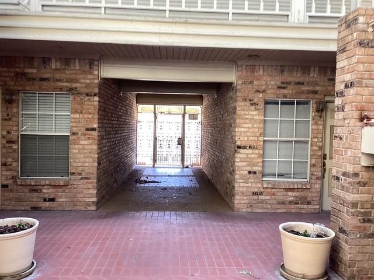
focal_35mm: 31
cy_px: 140
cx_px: 187
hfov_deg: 58.4
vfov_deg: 45.4
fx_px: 335
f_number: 2.4
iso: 125
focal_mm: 3.3
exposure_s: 1/60
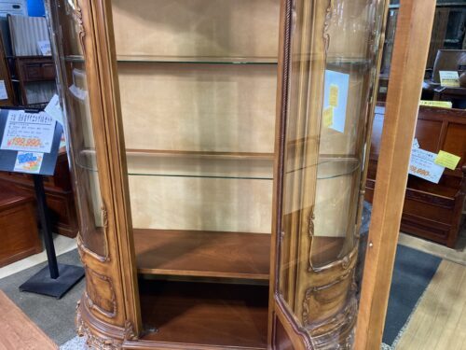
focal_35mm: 28
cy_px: 175
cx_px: 233
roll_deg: -1.3
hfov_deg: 63.4
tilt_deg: -20.0
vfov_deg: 49.7
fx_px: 377
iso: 250
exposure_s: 1/50
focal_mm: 3.99
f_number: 1.8
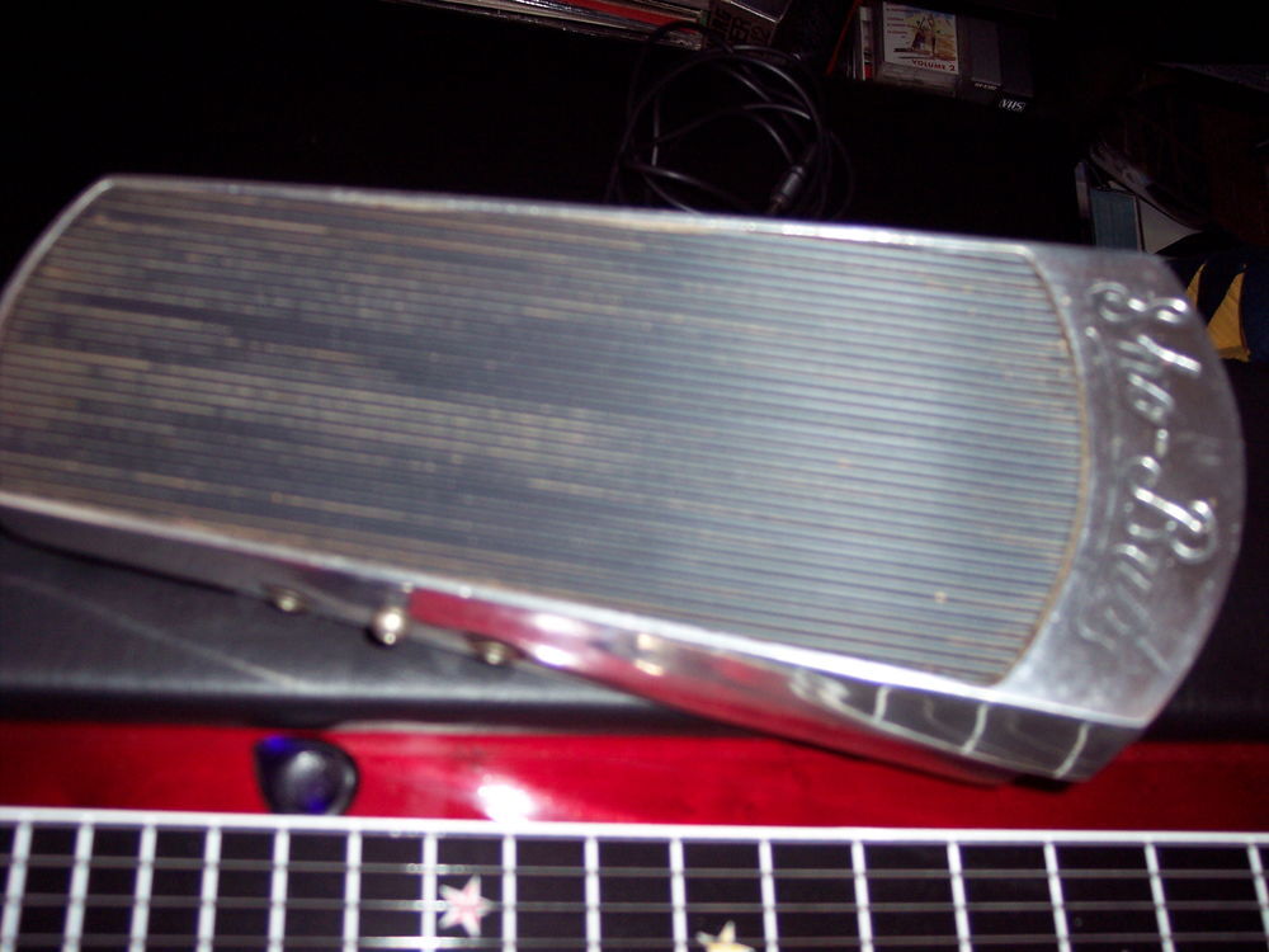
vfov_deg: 36.8
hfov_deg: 47.9
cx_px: 634
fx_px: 1430
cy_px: 476
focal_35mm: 39
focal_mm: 8
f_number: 2.8
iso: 140
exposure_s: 1/60
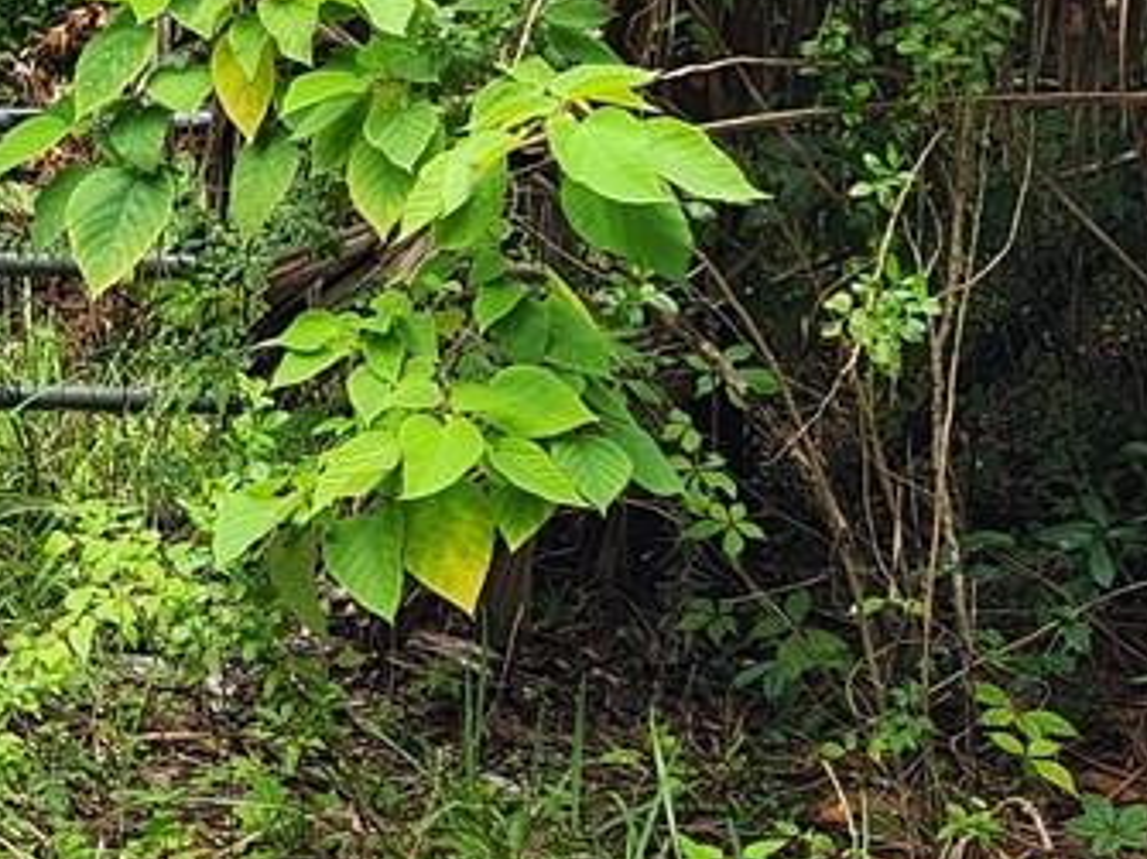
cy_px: -274
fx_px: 3644
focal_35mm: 110
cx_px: -798
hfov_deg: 15.7
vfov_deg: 13.0
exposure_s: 1/261
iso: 20
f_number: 1.8
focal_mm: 5.4
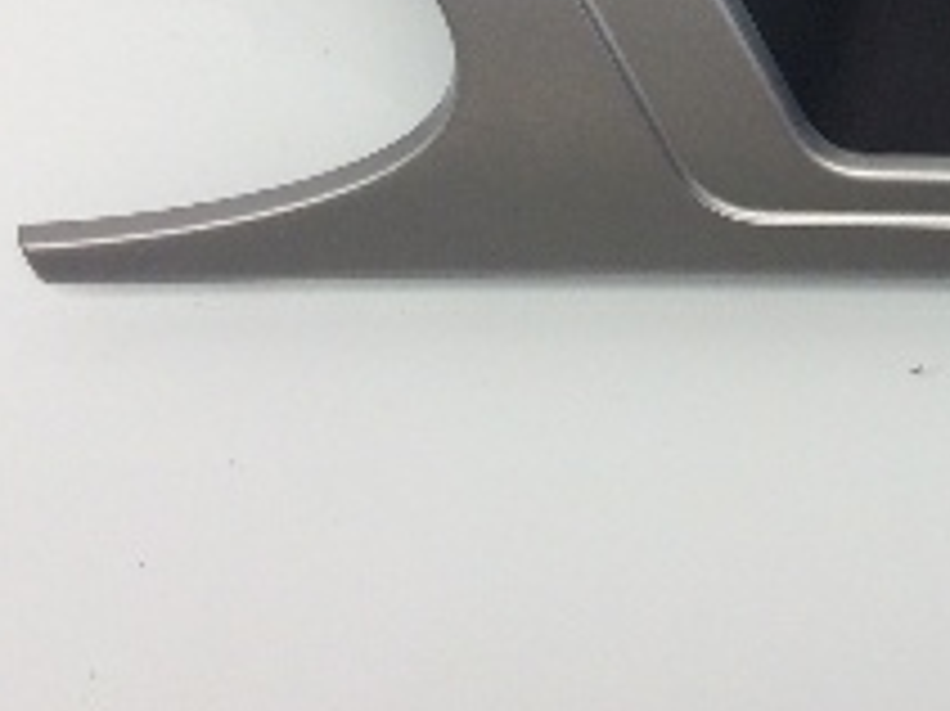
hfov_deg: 19.3
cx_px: 1094
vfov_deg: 14.6
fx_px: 2661
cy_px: -194
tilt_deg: -59.4
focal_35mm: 97
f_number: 2.4
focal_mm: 3.3
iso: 40
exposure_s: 1/60
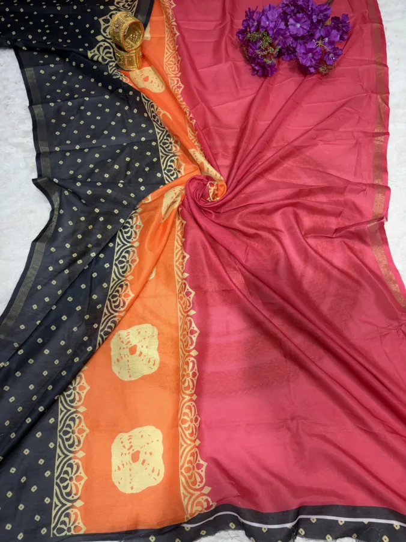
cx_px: 203
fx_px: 406
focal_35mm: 26
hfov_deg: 53.1
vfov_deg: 67.3
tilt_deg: -67.5
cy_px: 271
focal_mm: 5.96
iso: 32
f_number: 1.6
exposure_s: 1/122
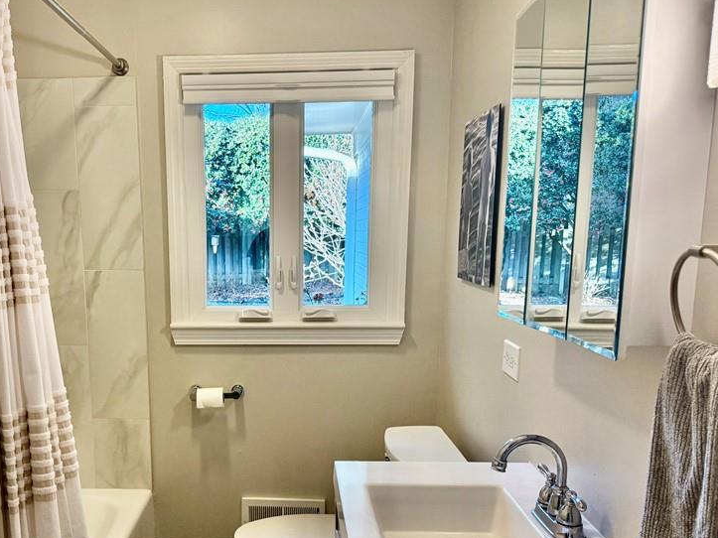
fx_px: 705
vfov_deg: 41.2
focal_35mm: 34
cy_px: 361
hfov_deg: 53.1
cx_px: 249
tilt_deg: -10.2
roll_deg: +0.3
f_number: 1.78
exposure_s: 1/189
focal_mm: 6.76
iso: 200
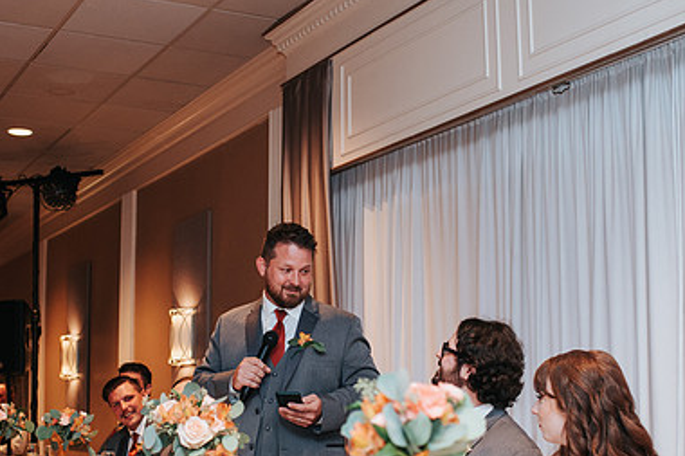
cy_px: 309
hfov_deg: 33.9
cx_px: 294
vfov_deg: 22.9
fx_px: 1122
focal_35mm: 59
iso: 1000
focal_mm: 35
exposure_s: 1/160
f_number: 2.8
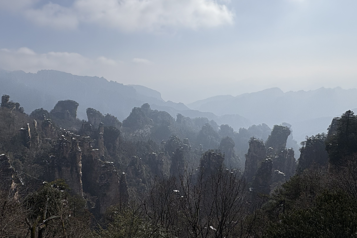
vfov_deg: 53.1
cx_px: 169
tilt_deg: -9.0
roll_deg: +0.7
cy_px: 114
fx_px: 238
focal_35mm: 24
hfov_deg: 73.7
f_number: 2.2
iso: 50
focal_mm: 2.22
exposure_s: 1/6135
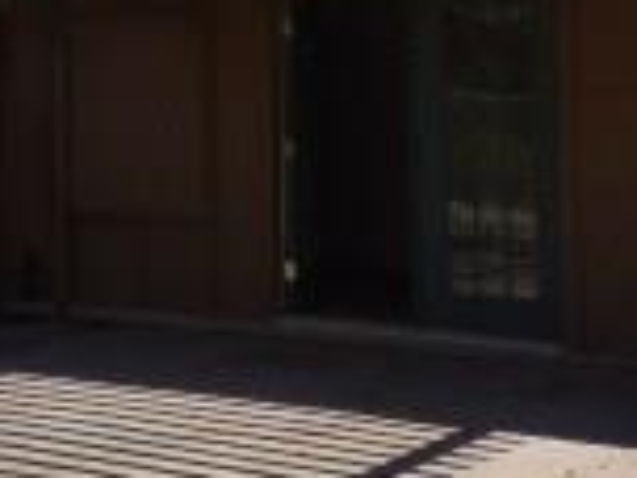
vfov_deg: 17.1
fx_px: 1546
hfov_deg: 22.6
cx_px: 50
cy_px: -34
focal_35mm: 84
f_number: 4
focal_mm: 3.58
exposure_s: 1/800
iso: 100
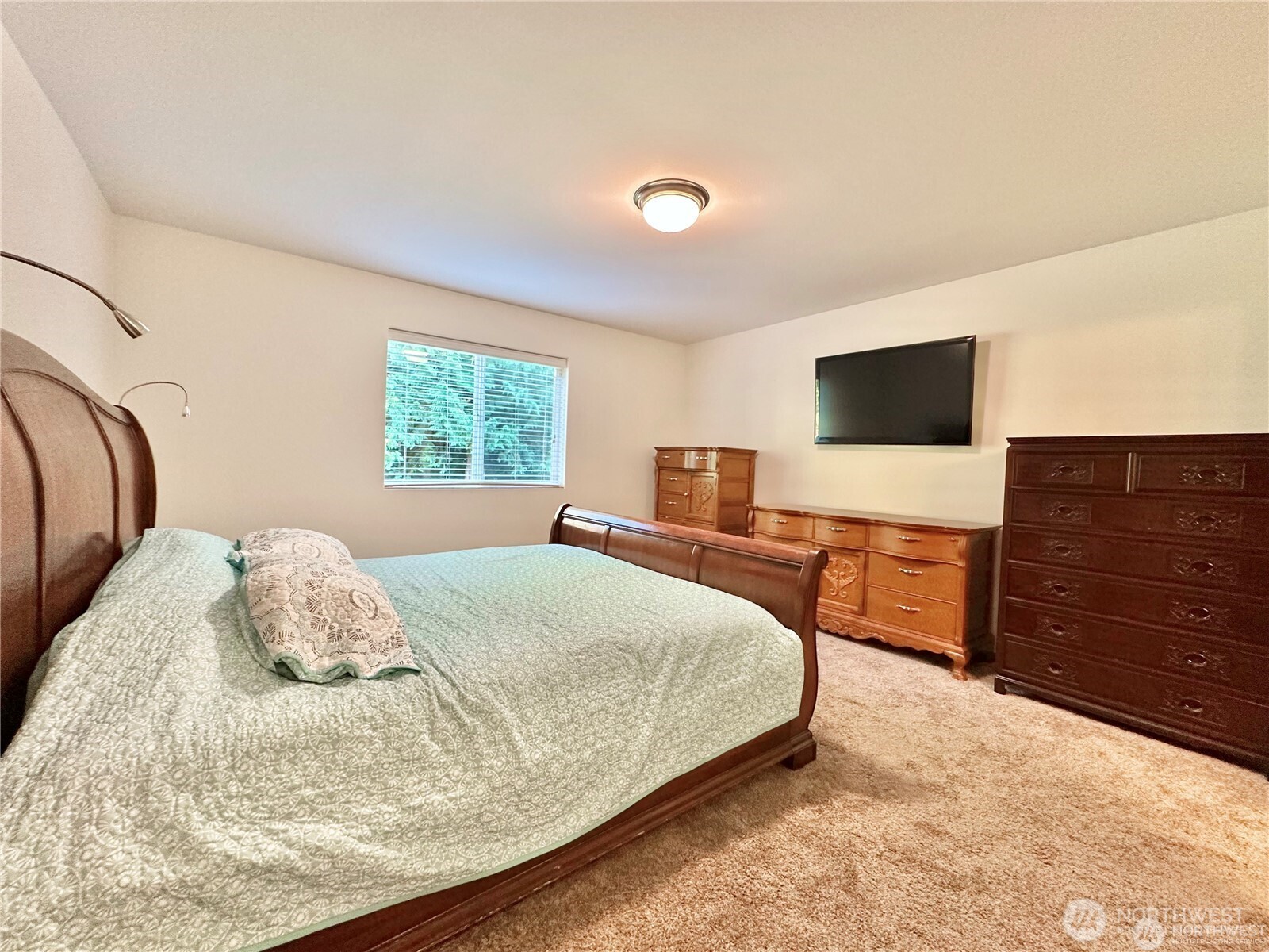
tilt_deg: -1.5
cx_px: 634
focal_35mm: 14
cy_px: 476
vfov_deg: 85.7
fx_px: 513
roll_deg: -2.3
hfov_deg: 102.1
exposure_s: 1/60
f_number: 2.2
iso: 400
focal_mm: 2.22
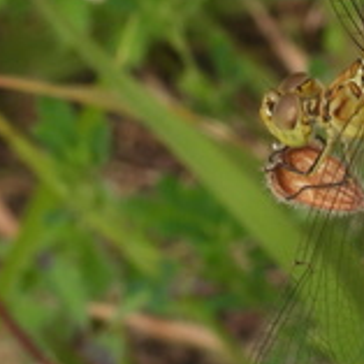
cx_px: 451
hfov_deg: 2.9
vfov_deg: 2.9
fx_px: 7126
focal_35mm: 599
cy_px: 172
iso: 100
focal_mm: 22.3
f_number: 6.3
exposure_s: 1/250
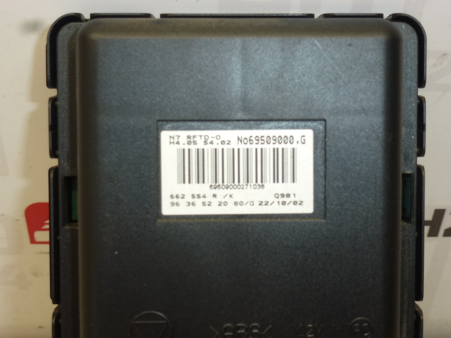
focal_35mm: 65
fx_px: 847
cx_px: 226
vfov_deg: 22.6
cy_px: 169
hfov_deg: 29.8
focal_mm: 11.7
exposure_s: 1/60
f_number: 4.6
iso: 200
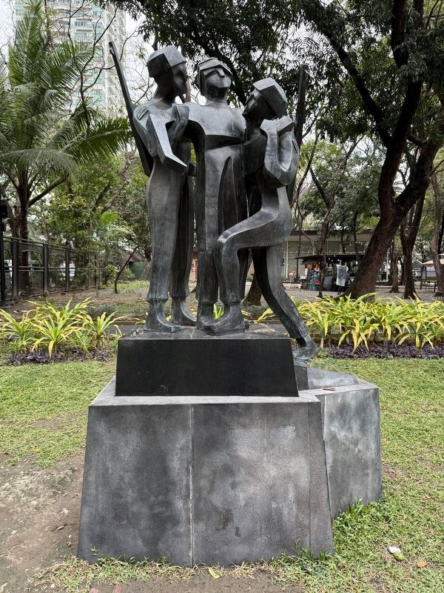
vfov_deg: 71.6
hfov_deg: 56.8
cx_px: 222
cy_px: 296
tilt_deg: -2.8
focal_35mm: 24
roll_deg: -0.4
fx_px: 410
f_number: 1.78
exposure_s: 1/612
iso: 100
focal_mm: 6.76
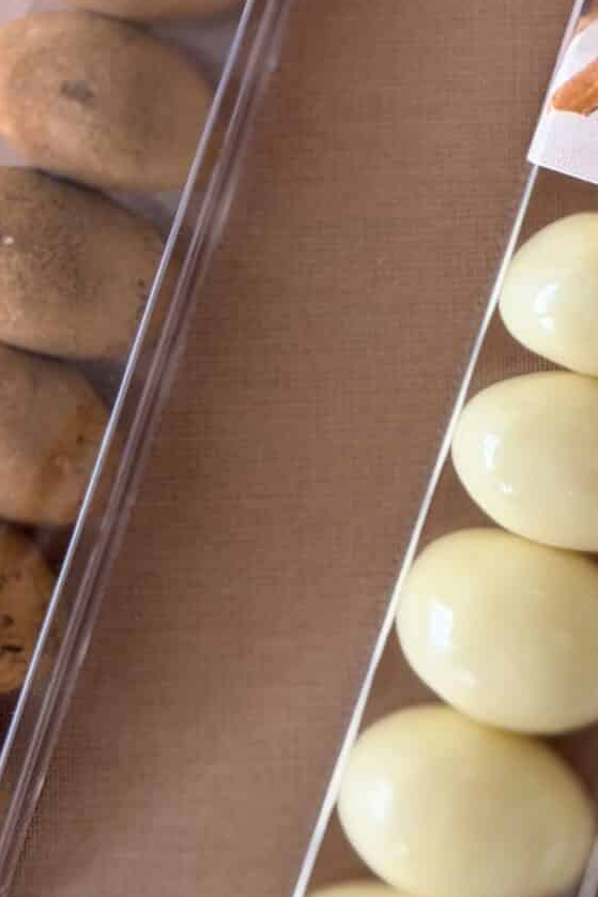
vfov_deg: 16.3
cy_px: -74
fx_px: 3038
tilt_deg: -86.3
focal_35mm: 122
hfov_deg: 11.1
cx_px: 692
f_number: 1.78
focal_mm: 6.76
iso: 100
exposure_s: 1/99
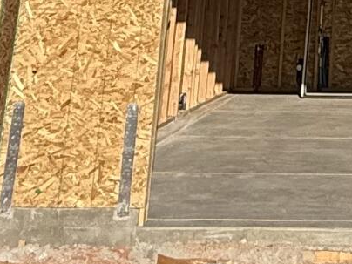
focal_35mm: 104
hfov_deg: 17.7
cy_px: -430
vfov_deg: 11.2
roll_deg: -0.2
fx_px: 1058
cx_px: 454
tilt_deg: +22.3
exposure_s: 1/2841
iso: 50
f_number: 2.2
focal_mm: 2.22
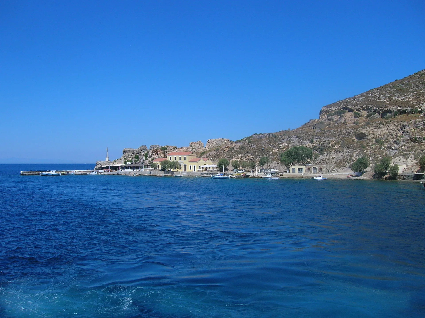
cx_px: 212
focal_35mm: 34
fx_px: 417
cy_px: 159
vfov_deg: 41.7
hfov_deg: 54.0
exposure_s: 1/648
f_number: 4.9
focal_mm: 5.7
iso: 50
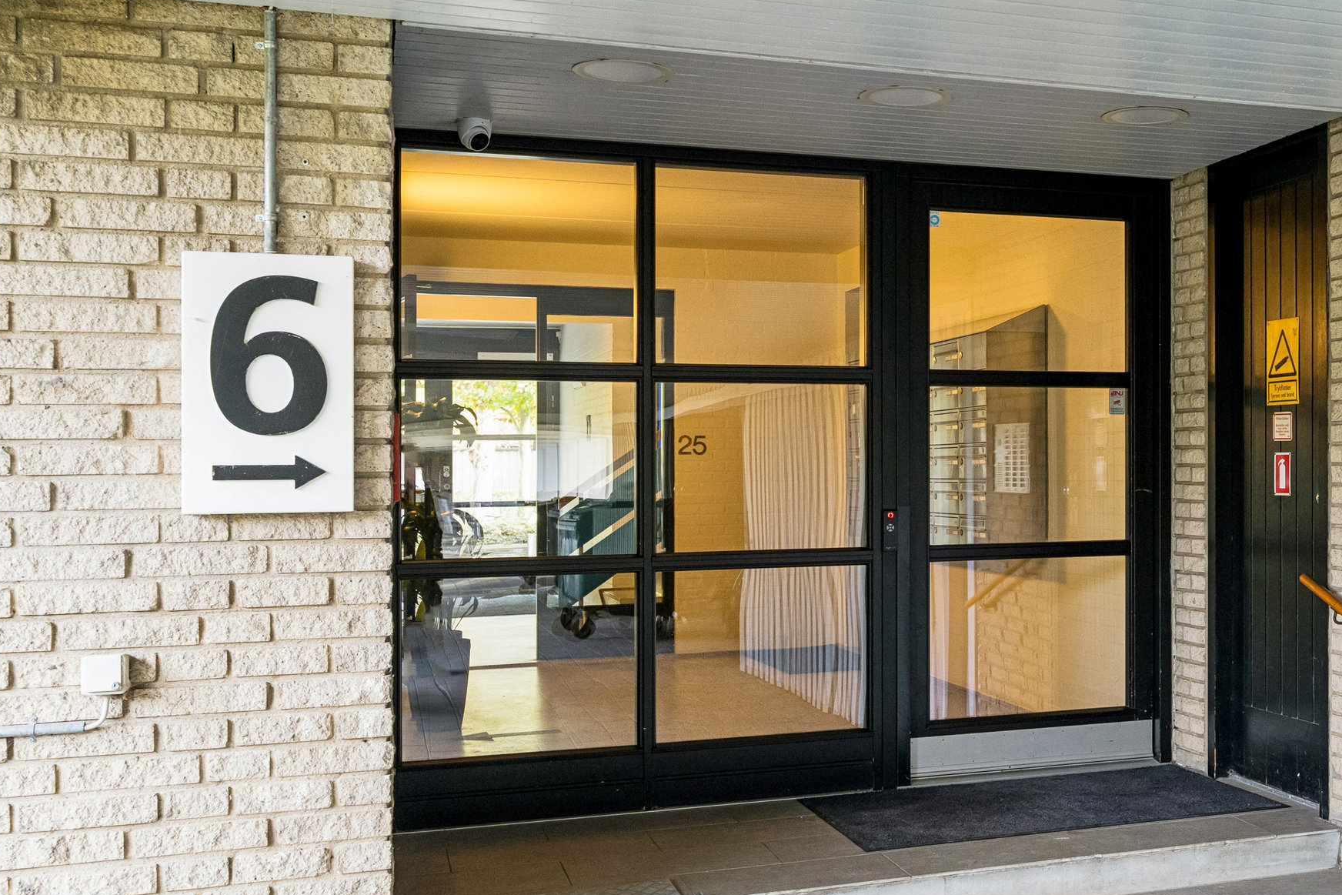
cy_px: 456
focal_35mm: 43
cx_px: 1045
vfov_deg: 31.2
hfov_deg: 43.6
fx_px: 1603
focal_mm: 25
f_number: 6.7
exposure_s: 1/30
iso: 1600
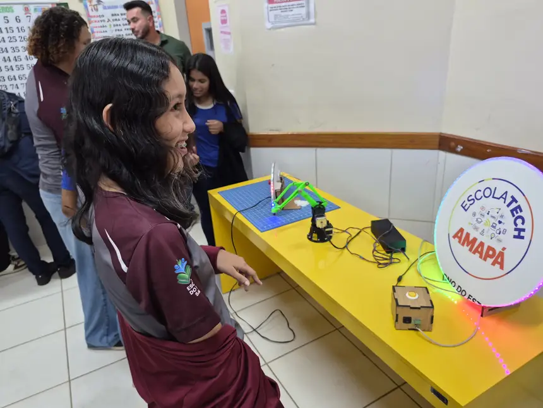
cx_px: 272
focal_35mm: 23
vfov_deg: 58.9
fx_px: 361
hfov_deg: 73.9
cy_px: 204
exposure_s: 1/120
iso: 250
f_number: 1.8
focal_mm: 5.4
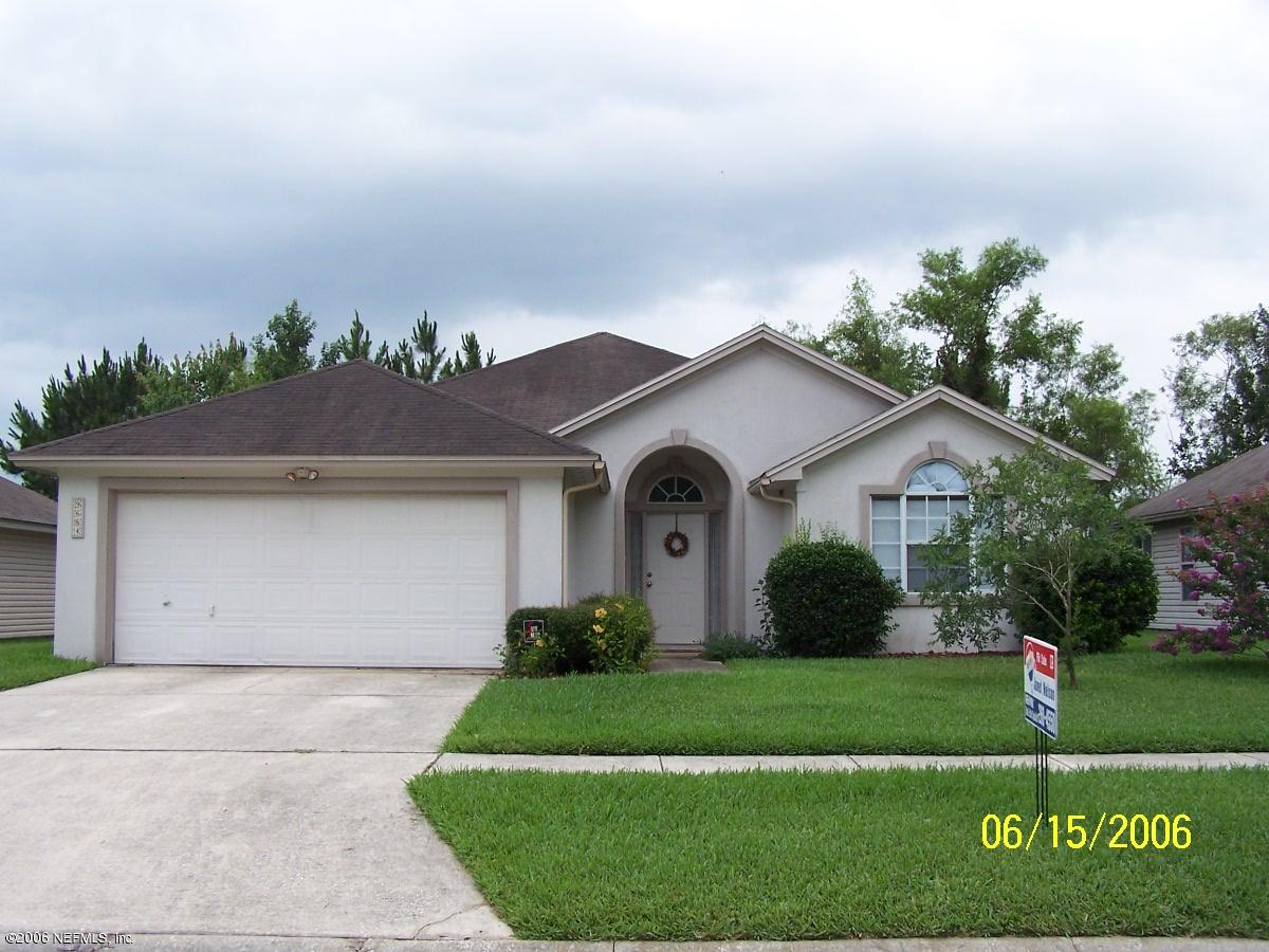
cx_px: 634
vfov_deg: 37.7
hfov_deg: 49.0
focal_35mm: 38
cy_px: 476
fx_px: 1393
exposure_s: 1/500
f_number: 4
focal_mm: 6.3
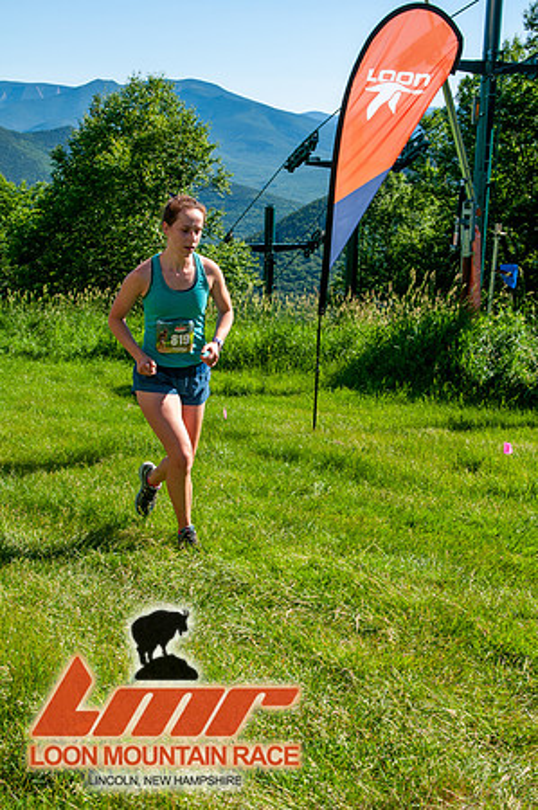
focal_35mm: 51
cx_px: 269
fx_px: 1146
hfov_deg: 26.4
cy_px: 405
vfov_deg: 38.9
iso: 200
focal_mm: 34
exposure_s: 1/400
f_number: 8
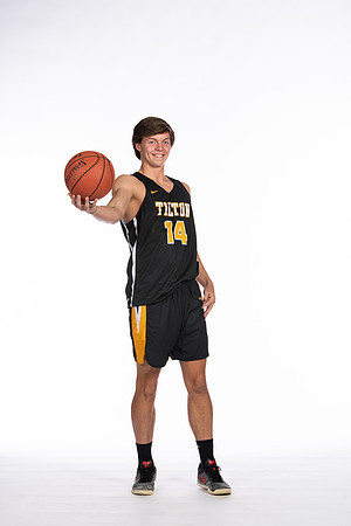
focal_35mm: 120
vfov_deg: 17.1
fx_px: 1755
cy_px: 263
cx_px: 176
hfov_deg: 11.4
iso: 100
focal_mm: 80
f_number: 5.6
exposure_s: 1/100
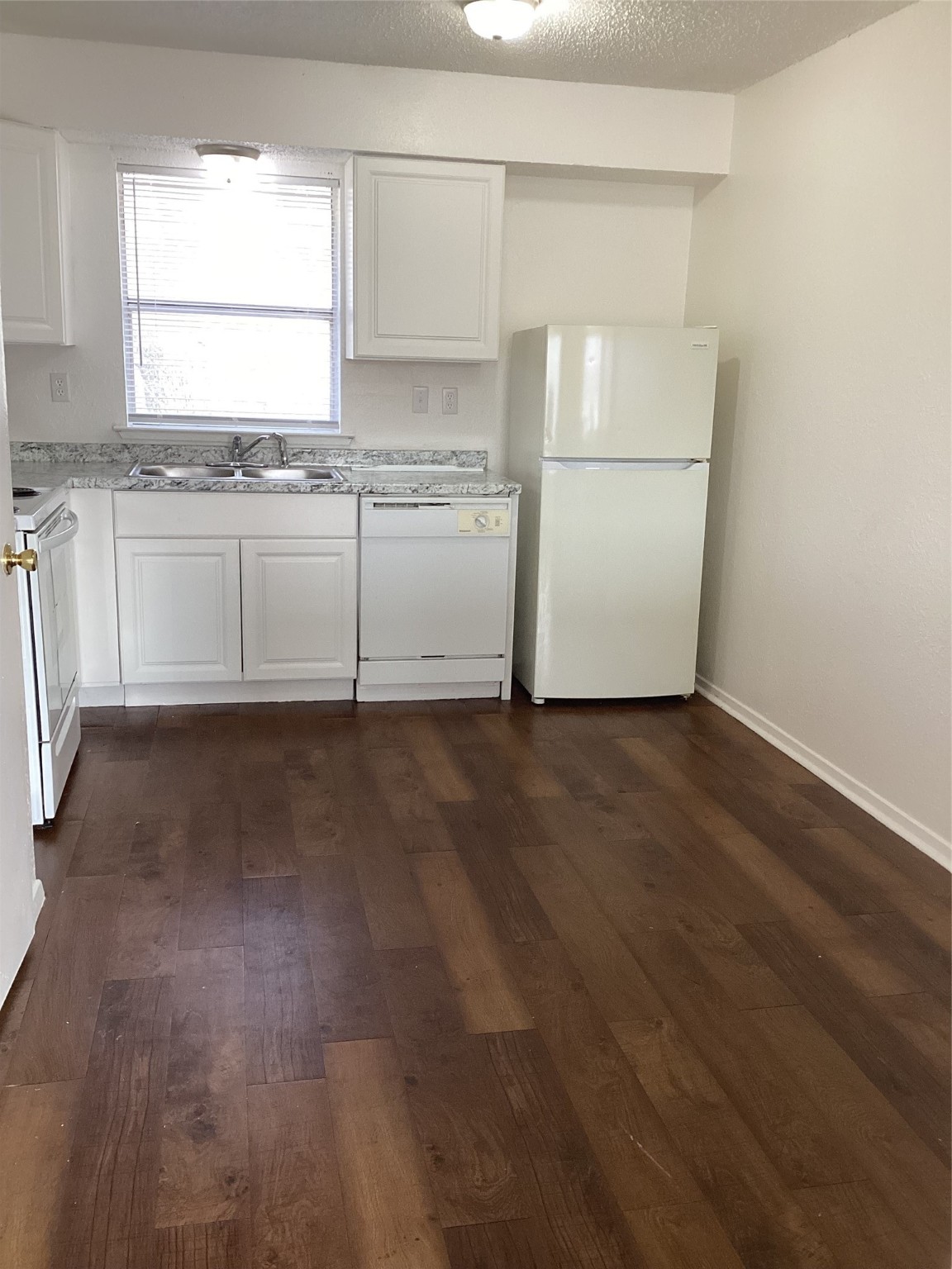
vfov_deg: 58.4
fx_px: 1137
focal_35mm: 31
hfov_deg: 45.4
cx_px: 476
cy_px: 634
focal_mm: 3.3
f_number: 2.4
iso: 125
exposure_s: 1/60
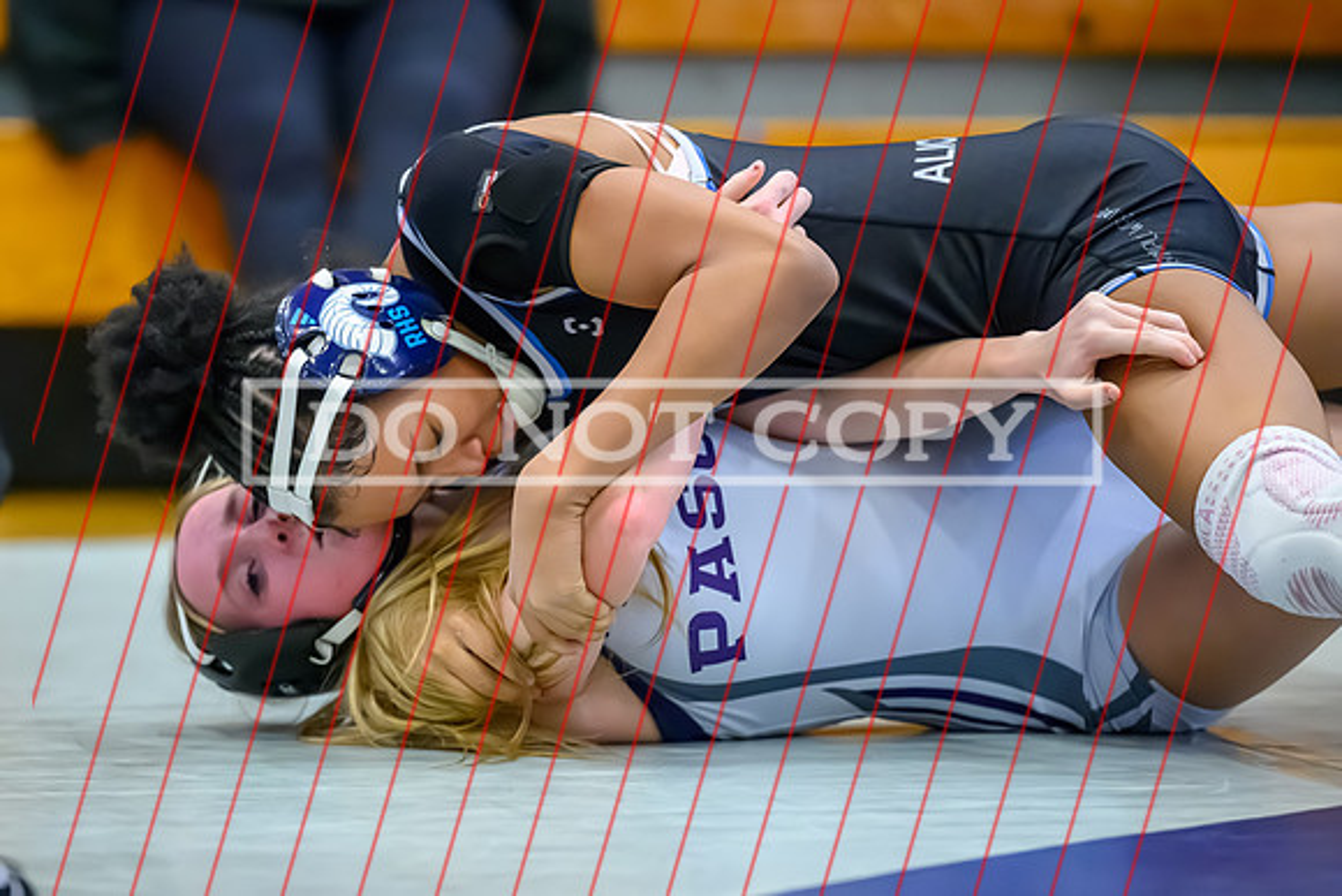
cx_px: 513
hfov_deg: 8.3
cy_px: 553
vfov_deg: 5.6
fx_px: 9208
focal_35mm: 247
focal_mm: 200
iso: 10000
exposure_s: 1/640
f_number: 2.8
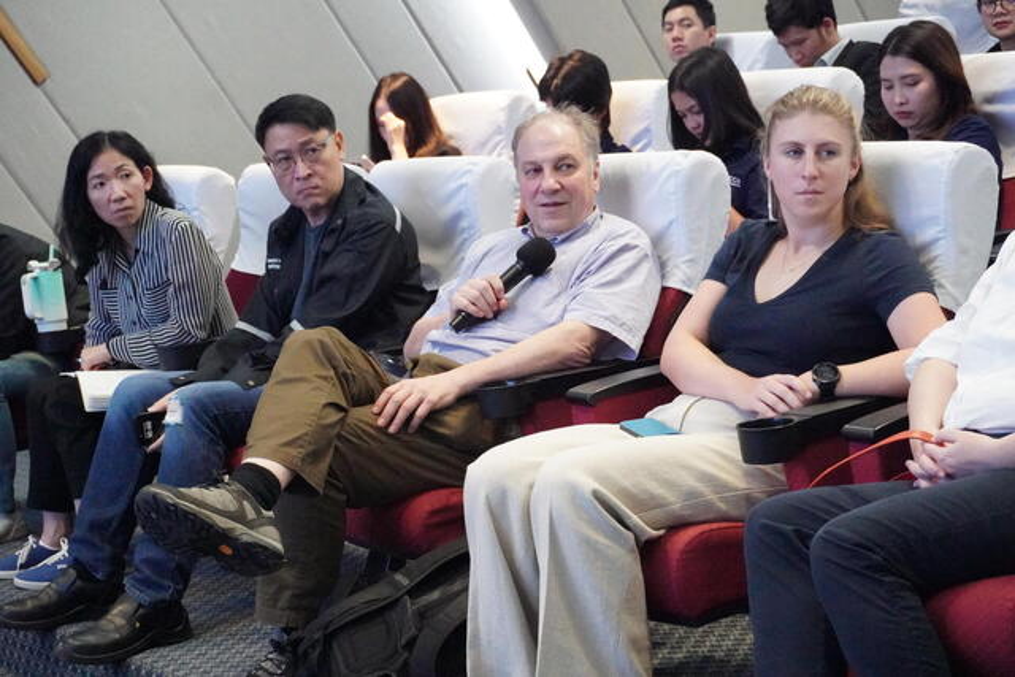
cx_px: 508
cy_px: 338
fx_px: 2115
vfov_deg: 18.2
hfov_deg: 27.0
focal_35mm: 75
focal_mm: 50
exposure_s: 1/250
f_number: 6.3
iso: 16000
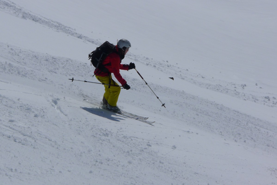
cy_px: 92
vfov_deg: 11.4
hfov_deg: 17.1
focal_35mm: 120
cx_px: 138
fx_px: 923
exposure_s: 1/1300
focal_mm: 19.2
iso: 80
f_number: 8
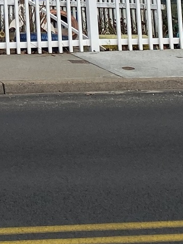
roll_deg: -1.2
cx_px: -203
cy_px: -216
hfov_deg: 10.5
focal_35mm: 128
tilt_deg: +7.9
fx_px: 902
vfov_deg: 13.5
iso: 32
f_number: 1.8
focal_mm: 4.25
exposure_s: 1/669
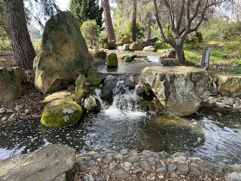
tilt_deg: -15.8
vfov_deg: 53.1
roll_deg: +0.0
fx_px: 181
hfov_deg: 67.3
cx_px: 120
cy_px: 90
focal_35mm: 26
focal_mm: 5.7
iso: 50
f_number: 1.5
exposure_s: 1/333
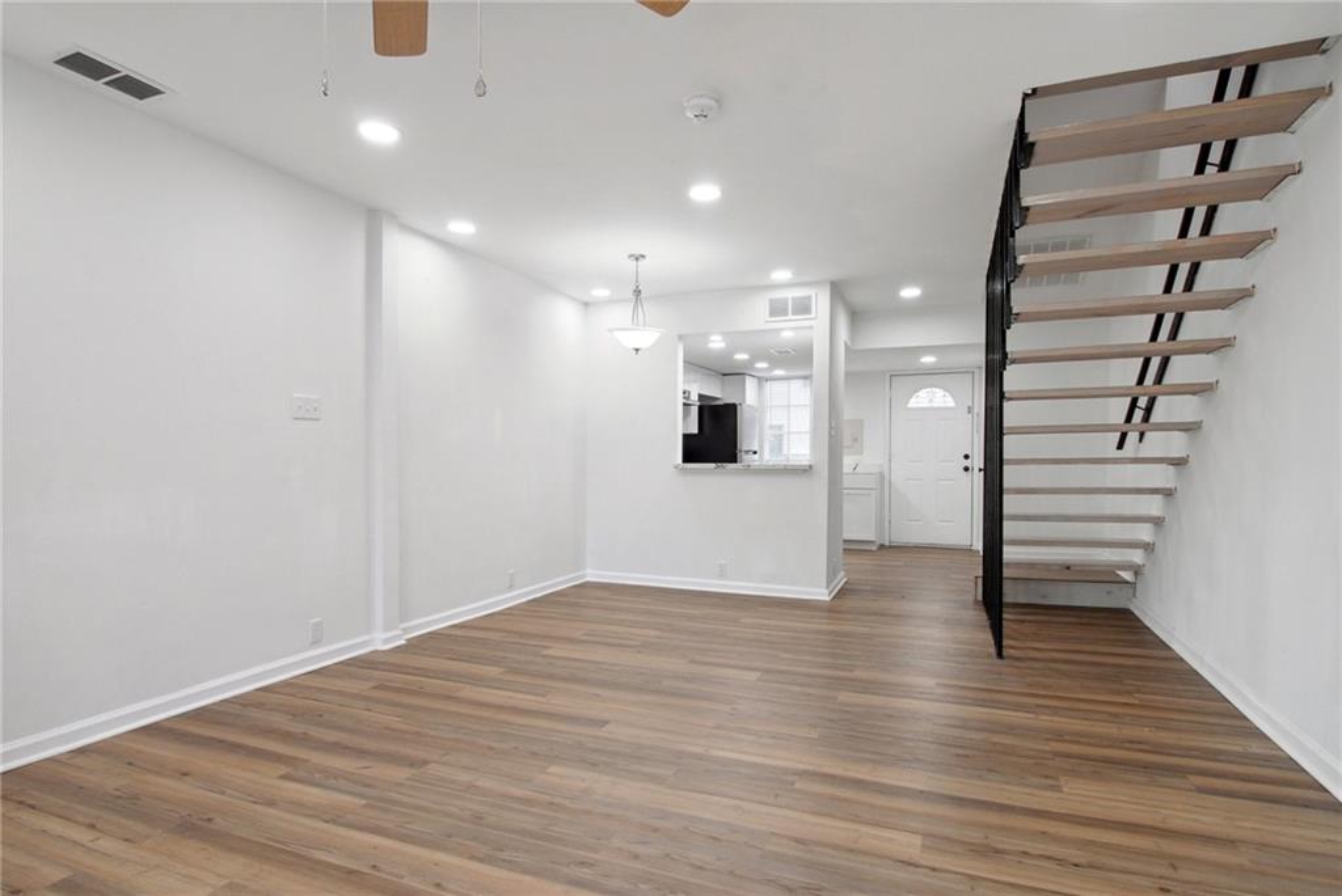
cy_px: 448
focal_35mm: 18
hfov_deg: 90.0
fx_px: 671
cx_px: 671
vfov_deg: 67.5
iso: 200
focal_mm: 12
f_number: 11
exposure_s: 1/10
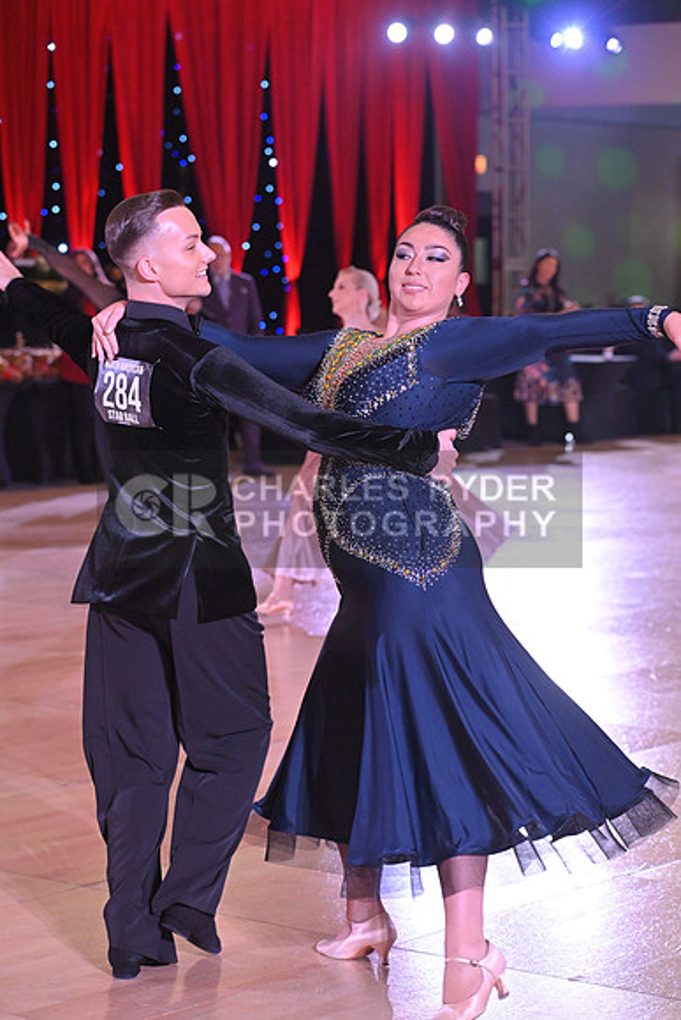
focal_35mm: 95
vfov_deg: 21.5
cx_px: 340
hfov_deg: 14.4
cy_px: 510
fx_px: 2694
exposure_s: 1/320
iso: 3200
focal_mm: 95
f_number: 5
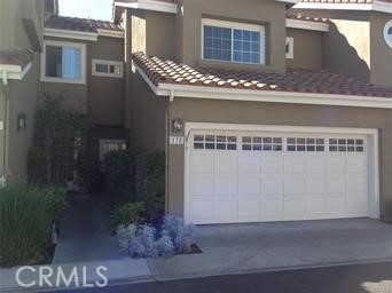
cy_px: 146
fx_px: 396
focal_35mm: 35
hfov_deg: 52.7
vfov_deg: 40.7
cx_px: 196
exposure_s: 1/570
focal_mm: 4.28
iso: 50
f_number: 2.4
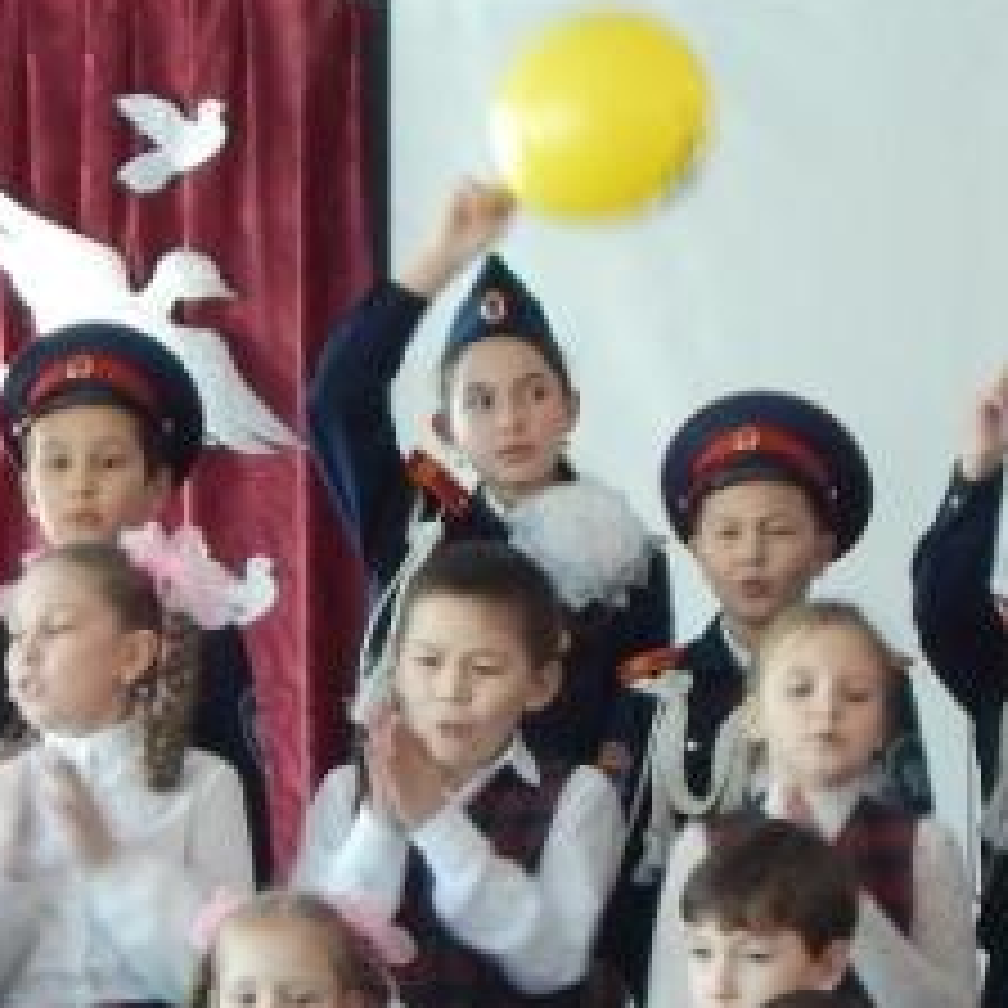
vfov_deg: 10.0
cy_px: 846
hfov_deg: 10.0
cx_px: 544
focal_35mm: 174
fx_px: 5732
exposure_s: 1/13
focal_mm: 7.7
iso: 400
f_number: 3.6
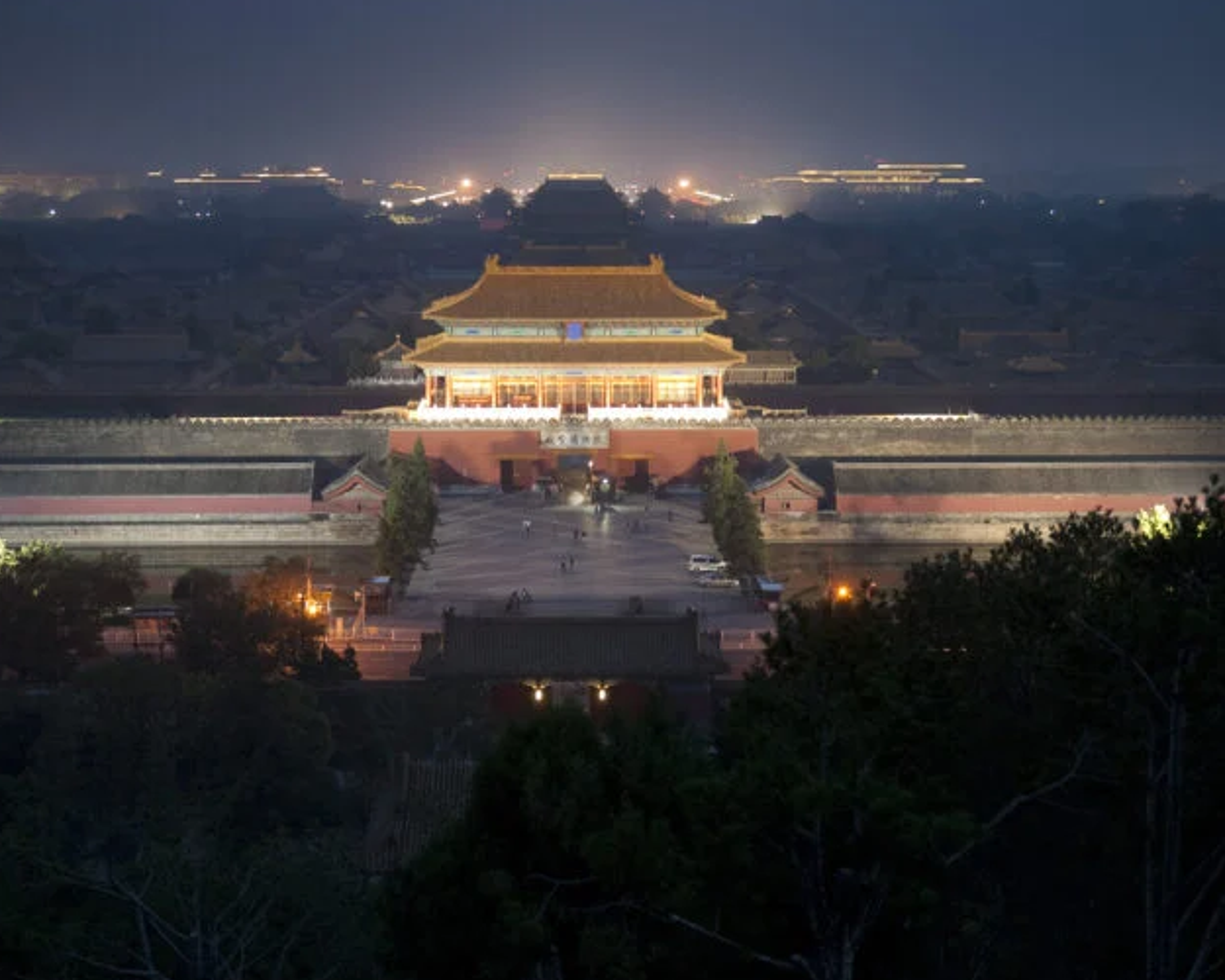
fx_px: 1942
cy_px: 491
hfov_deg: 35.0
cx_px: 598
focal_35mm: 54
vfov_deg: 28.3
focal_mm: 31
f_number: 4
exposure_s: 1/1.25
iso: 200
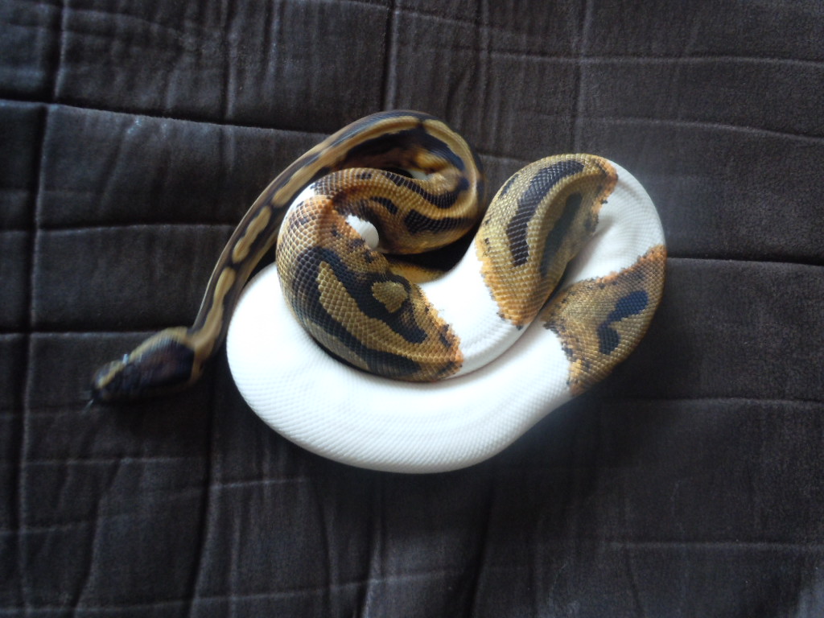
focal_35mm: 28
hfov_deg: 63.4
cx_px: 412
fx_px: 667
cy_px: 309
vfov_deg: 49.7
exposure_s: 1/10
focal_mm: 5
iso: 400
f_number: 3.7
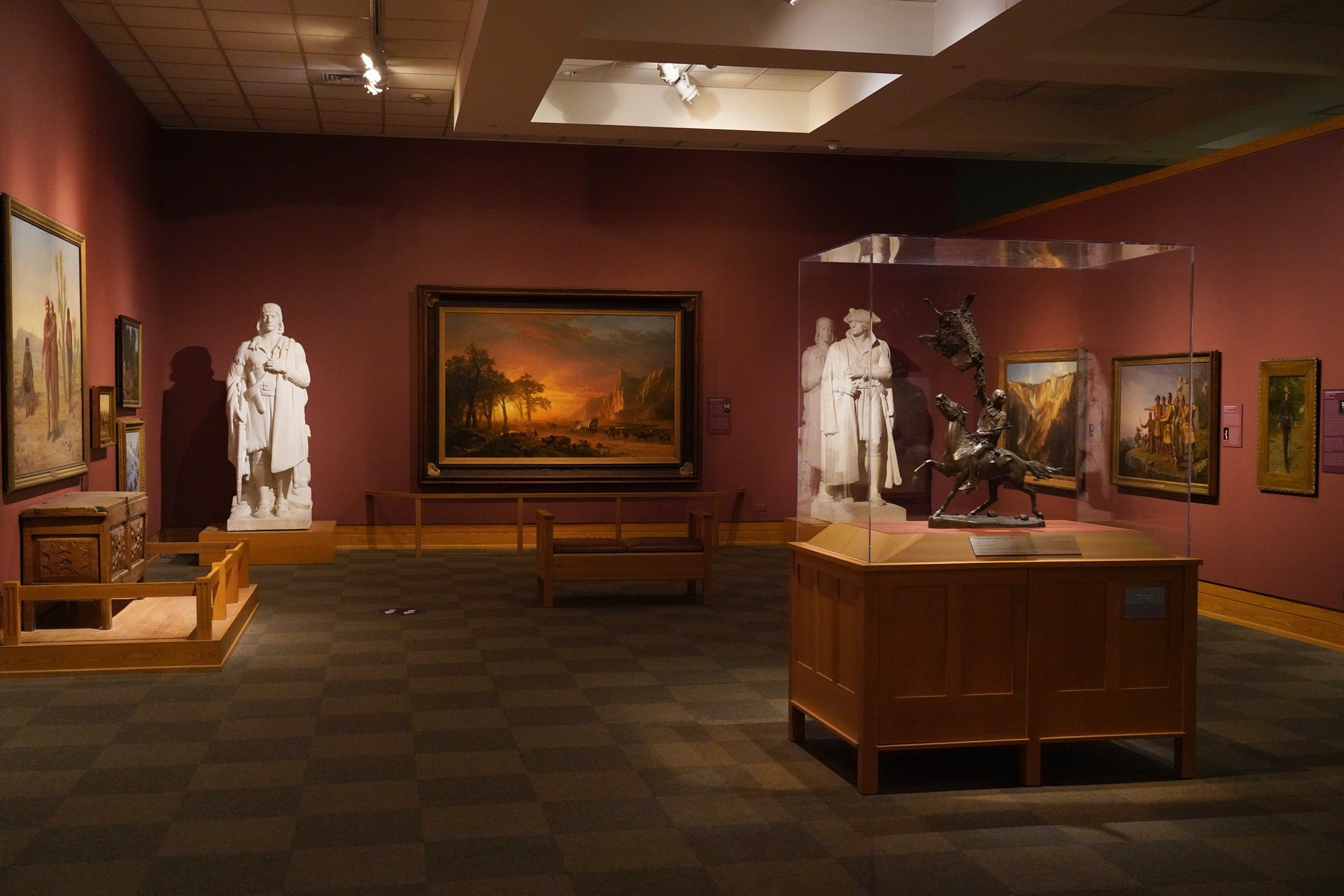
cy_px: 448
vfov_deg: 33.4
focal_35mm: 40
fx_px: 1493
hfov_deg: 48.5
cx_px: 672
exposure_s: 1/100
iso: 8000
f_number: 5
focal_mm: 40
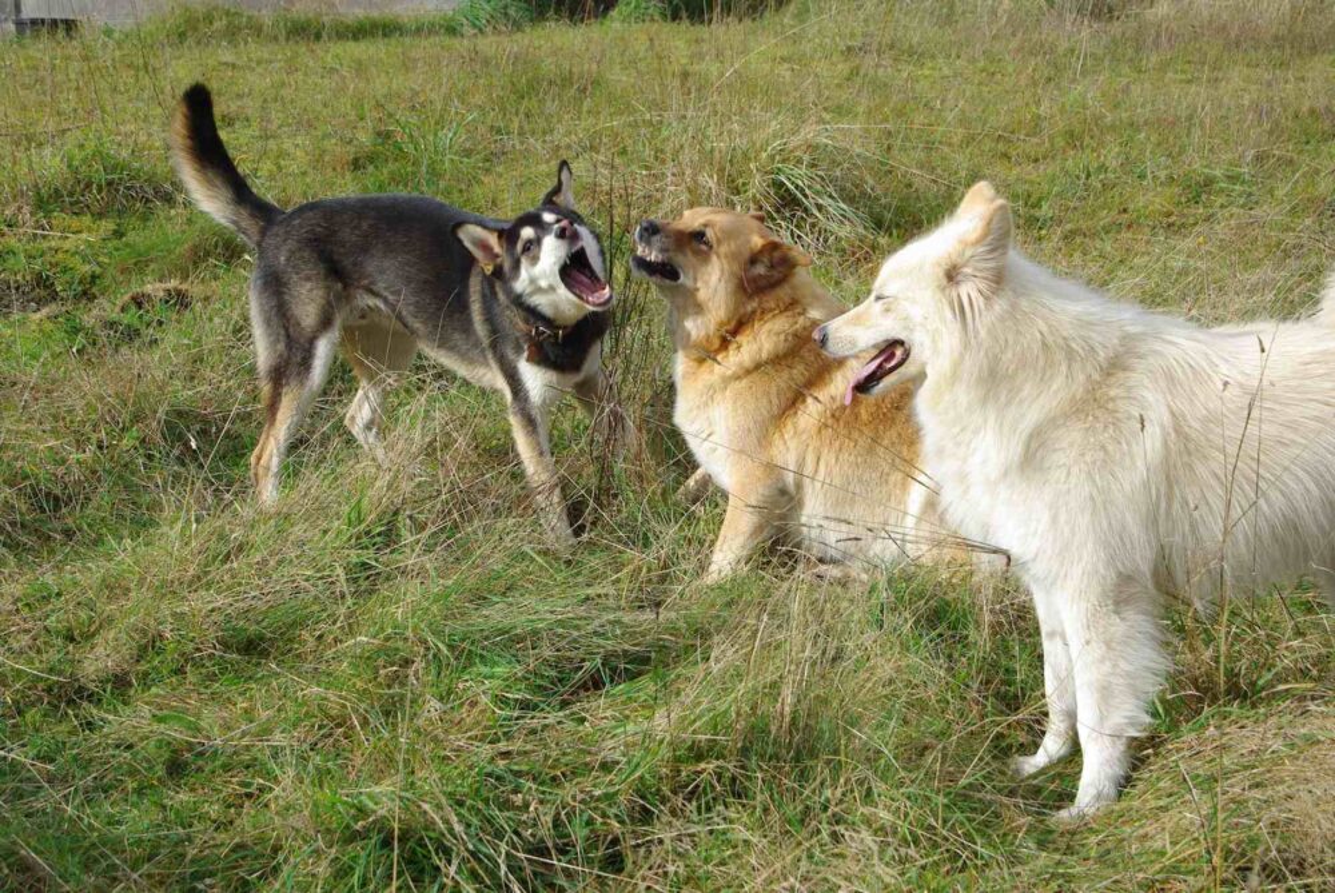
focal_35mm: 67
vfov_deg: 20.4
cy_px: 446
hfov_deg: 30.0
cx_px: 668
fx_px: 2487
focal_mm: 45
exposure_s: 1/350
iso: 400
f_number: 8
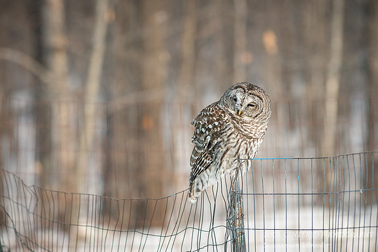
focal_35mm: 359
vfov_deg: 3.8
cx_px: 144
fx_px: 3765
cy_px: 127
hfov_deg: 5.7
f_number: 3.5
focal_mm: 190
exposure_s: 1/1600
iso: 500
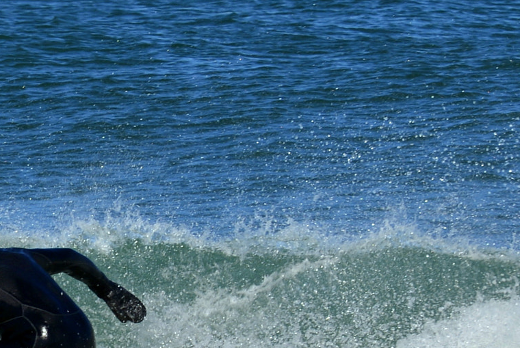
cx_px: -91
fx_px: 7405
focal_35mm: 512
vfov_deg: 2.7
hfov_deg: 4.0
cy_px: 340
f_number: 9
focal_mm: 190
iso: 100
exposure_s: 1/400
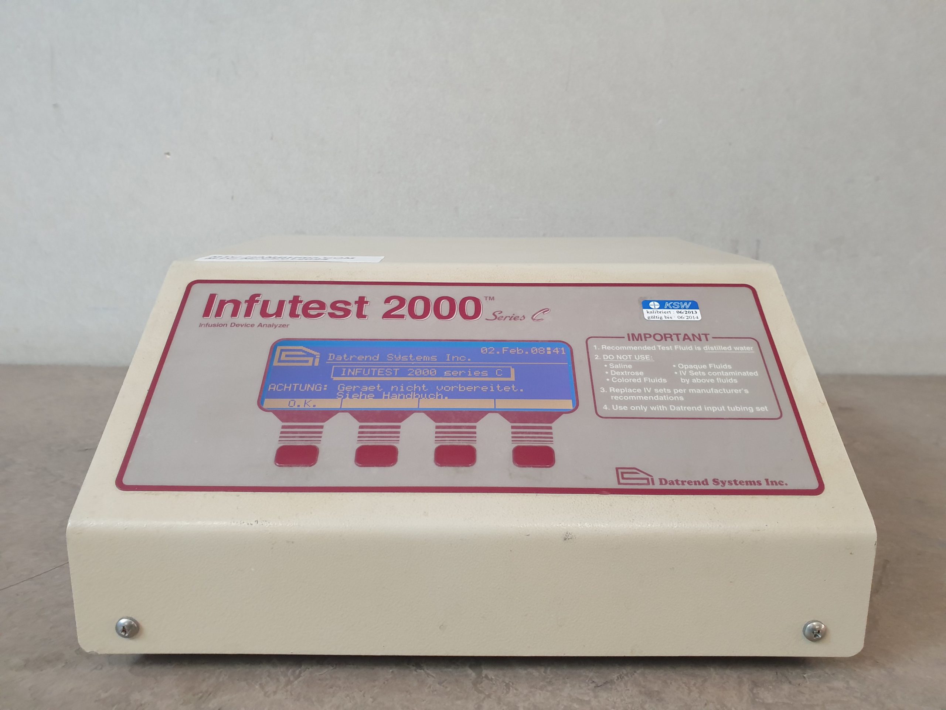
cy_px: 355
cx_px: 473
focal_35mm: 26
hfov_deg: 67.3
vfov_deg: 53.1
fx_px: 711
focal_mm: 4.3
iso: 320
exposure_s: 1/50
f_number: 2.4
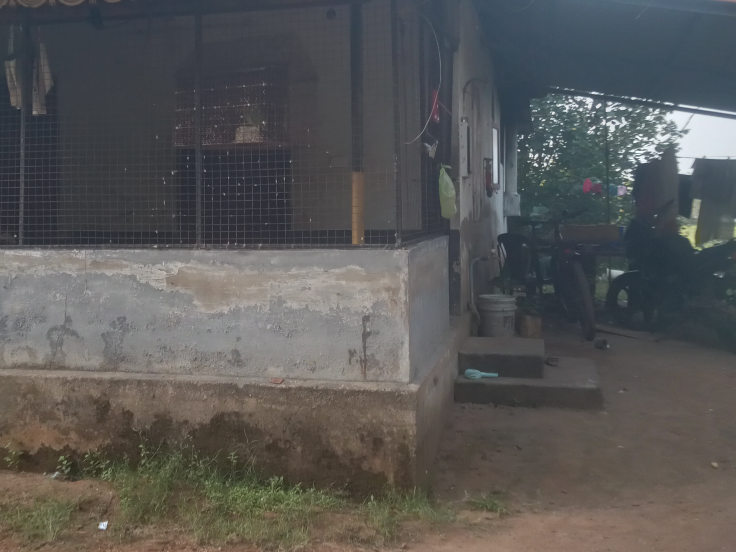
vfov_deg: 27.9
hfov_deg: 36.5
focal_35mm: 52
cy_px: 206
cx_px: 248
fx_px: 1106
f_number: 2.2
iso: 117
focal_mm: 3.37
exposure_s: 1/147
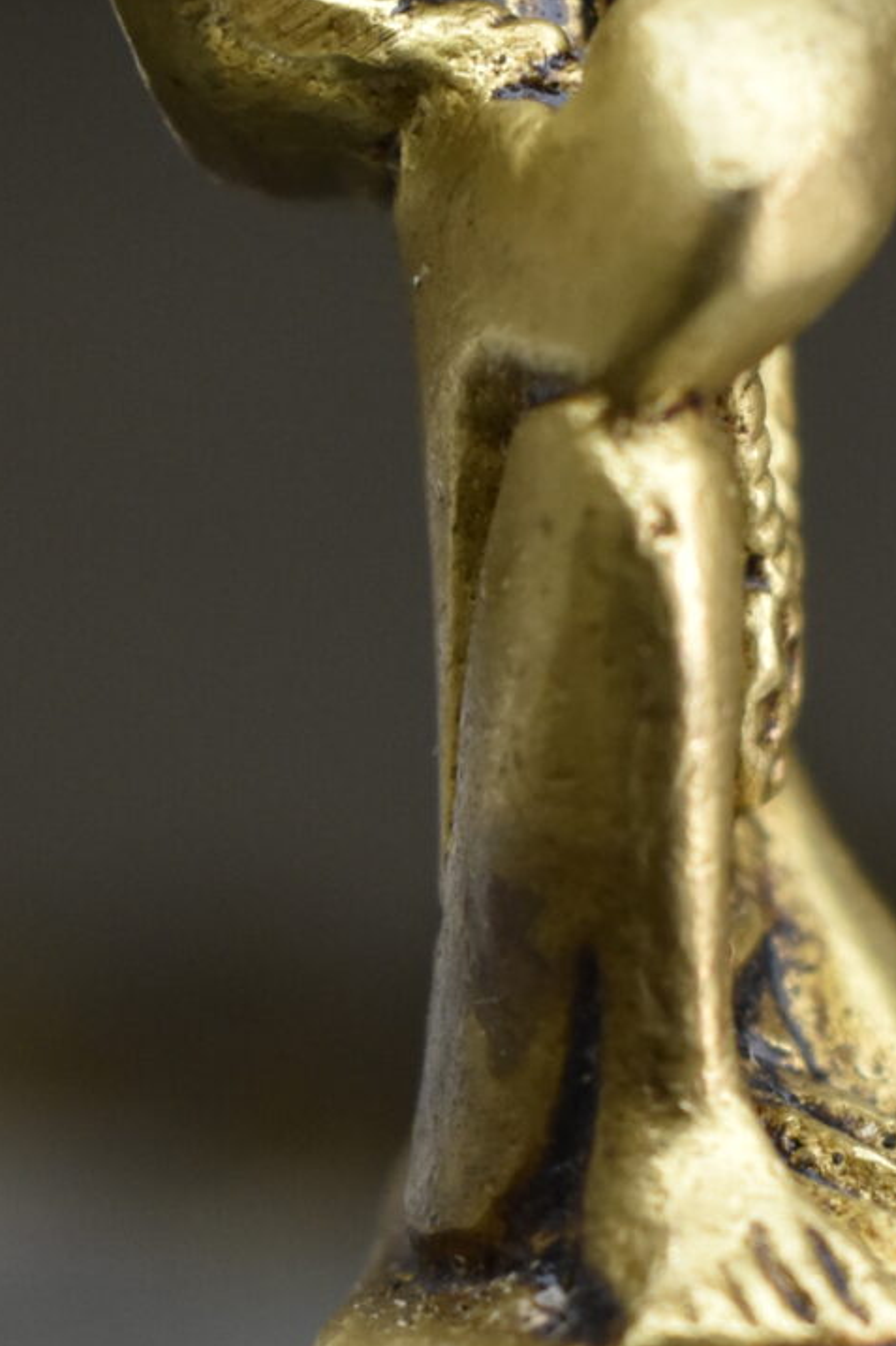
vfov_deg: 12.7
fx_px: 6013
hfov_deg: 8.5
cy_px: 1109
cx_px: 660
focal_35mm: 161
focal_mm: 30
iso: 1000
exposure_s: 1/60
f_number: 4.2
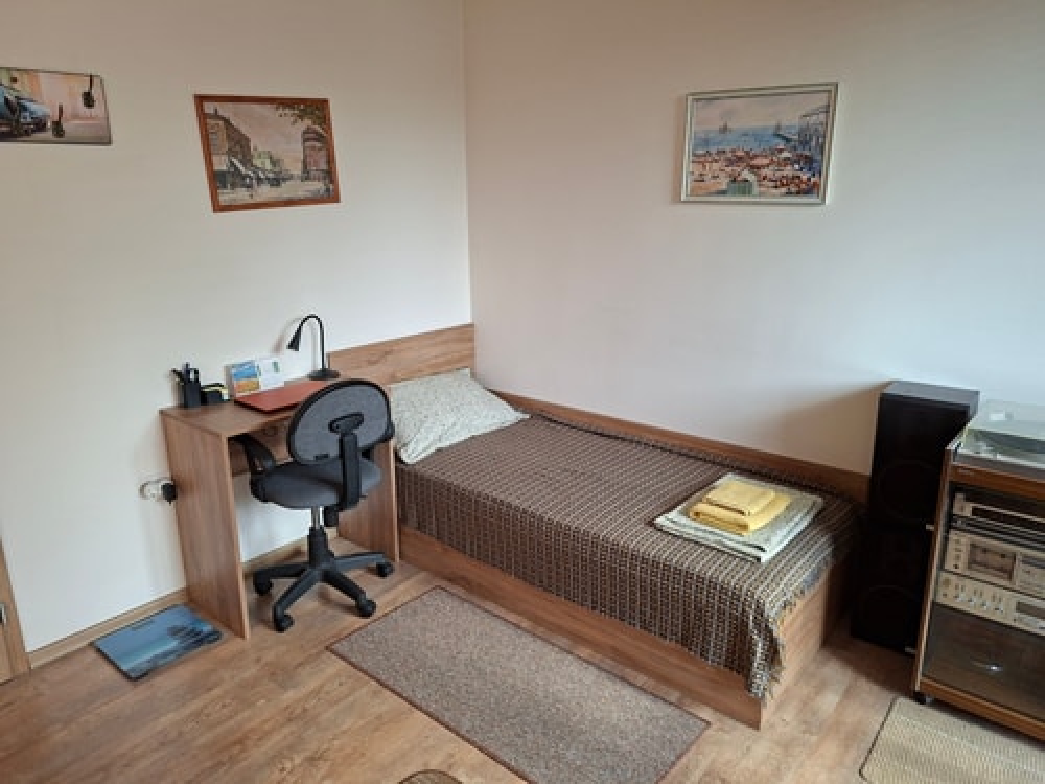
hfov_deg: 73.9
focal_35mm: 23
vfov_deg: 58.9
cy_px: 392
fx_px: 694
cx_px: 522
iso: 320
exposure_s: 1/100
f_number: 1.8
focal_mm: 5.54
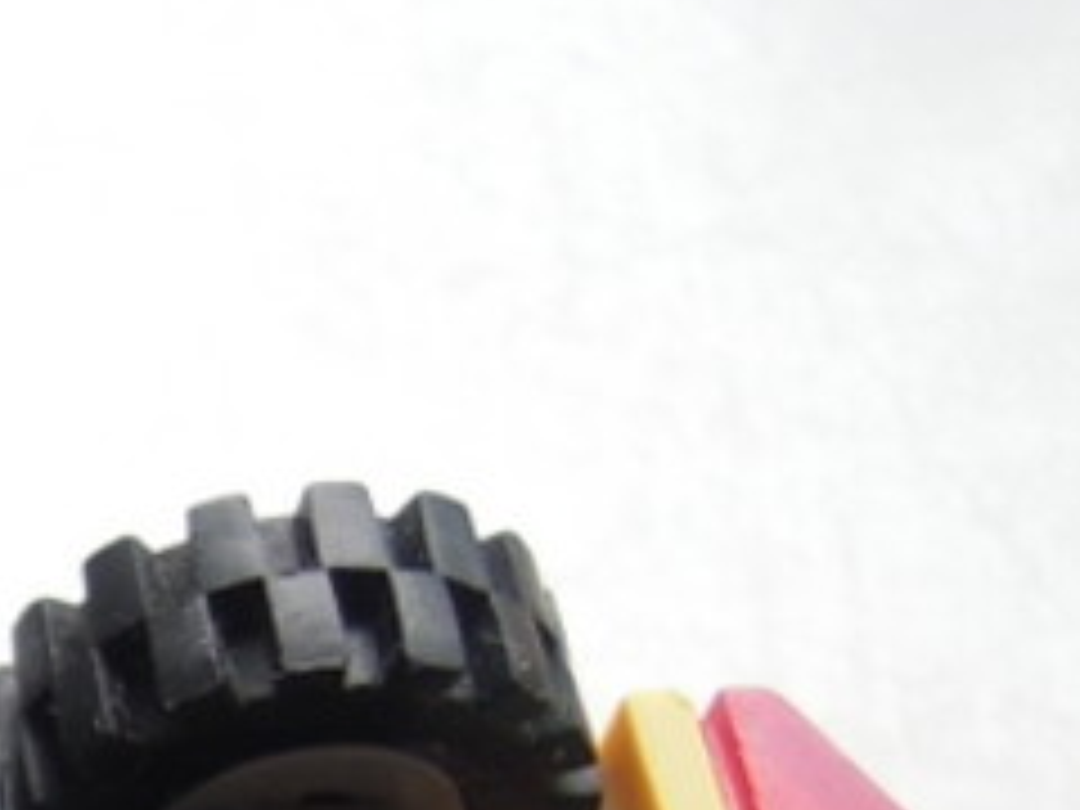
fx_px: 2808
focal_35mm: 90
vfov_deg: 15.1
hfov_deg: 18.3
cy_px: 1231
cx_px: -720
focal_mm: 4.3
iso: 160
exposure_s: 1/320
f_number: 2.2
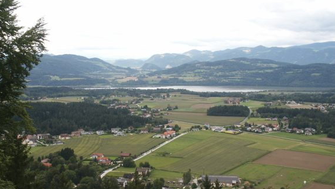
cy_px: 126
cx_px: 162
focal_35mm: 48
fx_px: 426
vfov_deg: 24.8
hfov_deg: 42.9
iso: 64
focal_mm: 8.7
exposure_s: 1/60
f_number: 8
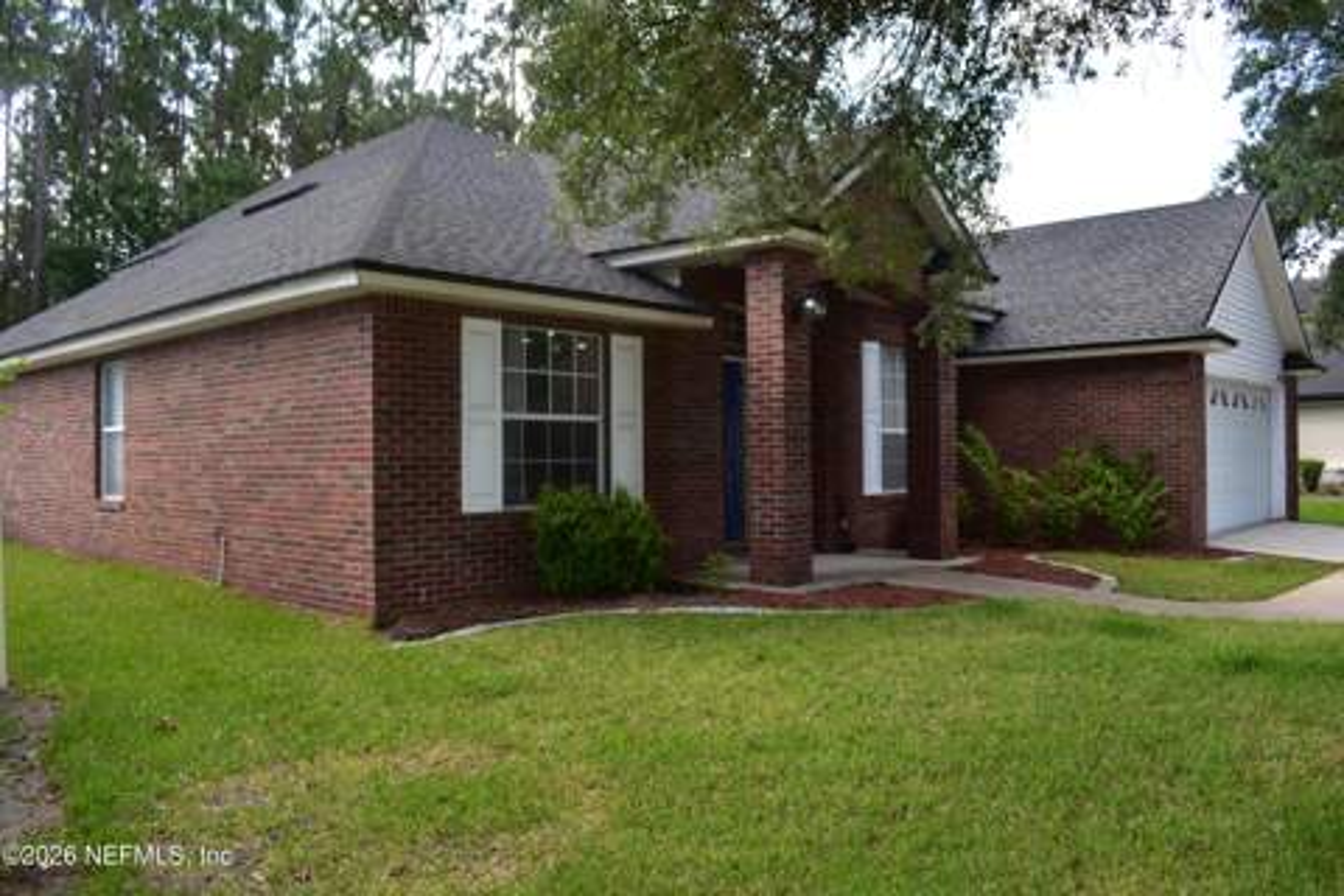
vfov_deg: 47.9
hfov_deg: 67.4
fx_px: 1008
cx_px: 672
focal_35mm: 27
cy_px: 448
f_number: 6.3
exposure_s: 1/60
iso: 100
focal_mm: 18
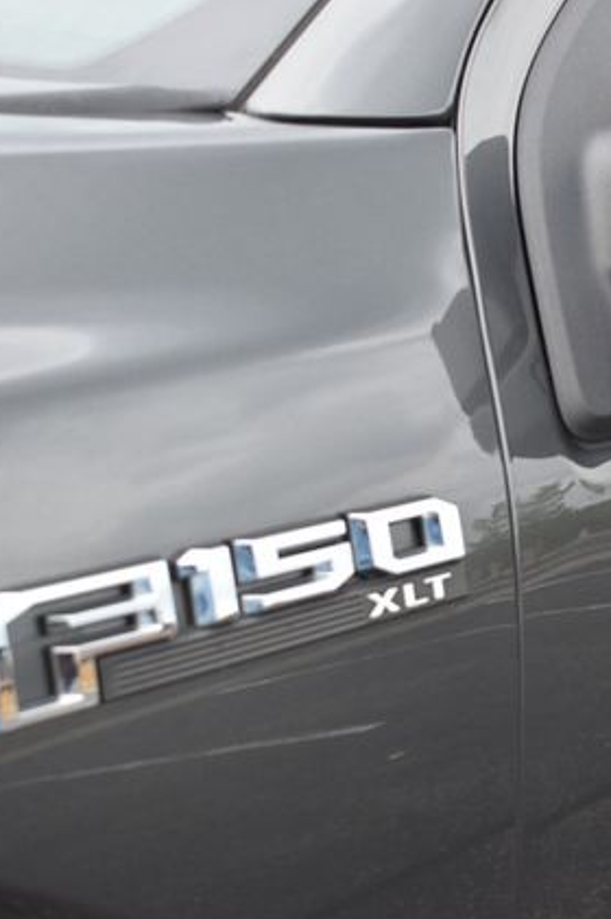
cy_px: 462
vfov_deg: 28.6
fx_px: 1804
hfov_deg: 18.9
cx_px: 561
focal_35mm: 71
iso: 400
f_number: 5
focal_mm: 31
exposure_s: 1/250
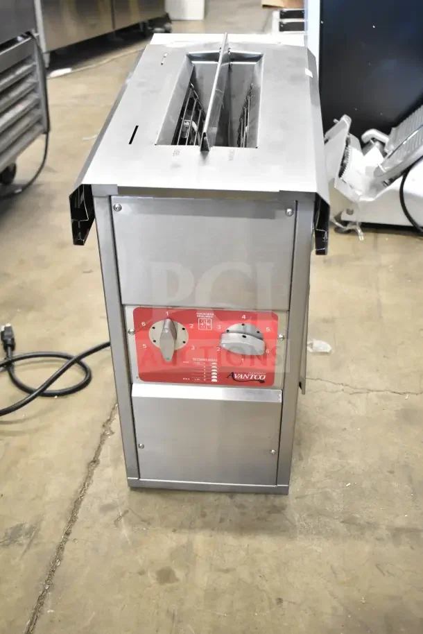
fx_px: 713
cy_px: 317
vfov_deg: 47.9
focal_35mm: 40
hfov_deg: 33.0
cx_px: 212
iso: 3600
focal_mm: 27
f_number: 4
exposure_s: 1/40
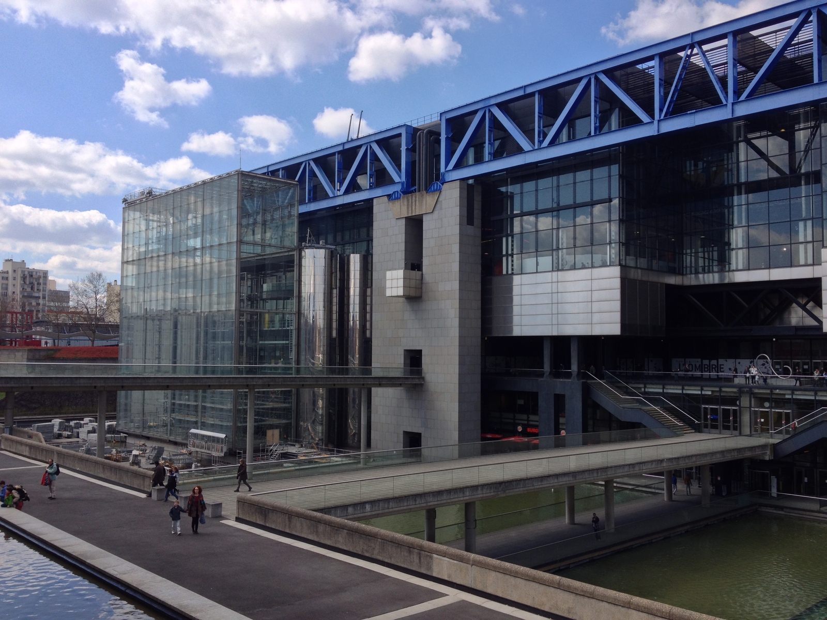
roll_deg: +0.0
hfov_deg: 52.6
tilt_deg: +0.3
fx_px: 836
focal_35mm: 35
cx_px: 414
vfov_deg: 40.7
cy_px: 310
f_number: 2.4
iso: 50
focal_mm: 4.28
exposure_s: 1/968
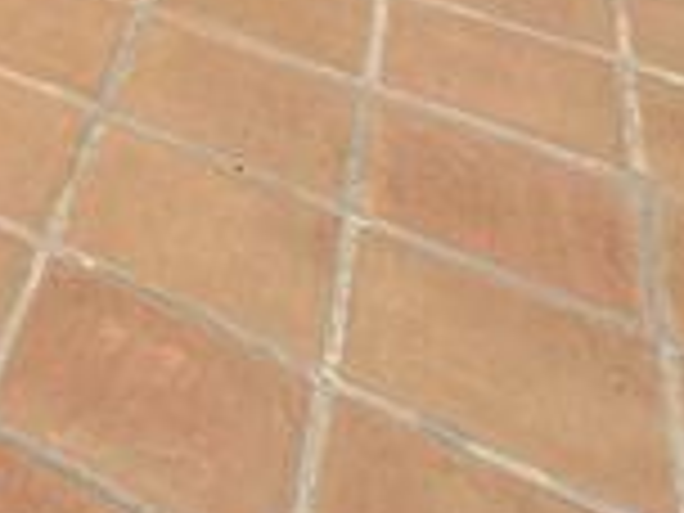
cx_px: -583
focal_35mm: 65
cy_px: -540
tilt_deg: -12.6
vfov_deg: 16.5
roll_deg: +0.5
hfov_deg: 20.2
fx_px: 1284
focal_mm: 2.22
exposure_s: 1/4000
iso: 50
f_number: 2.2
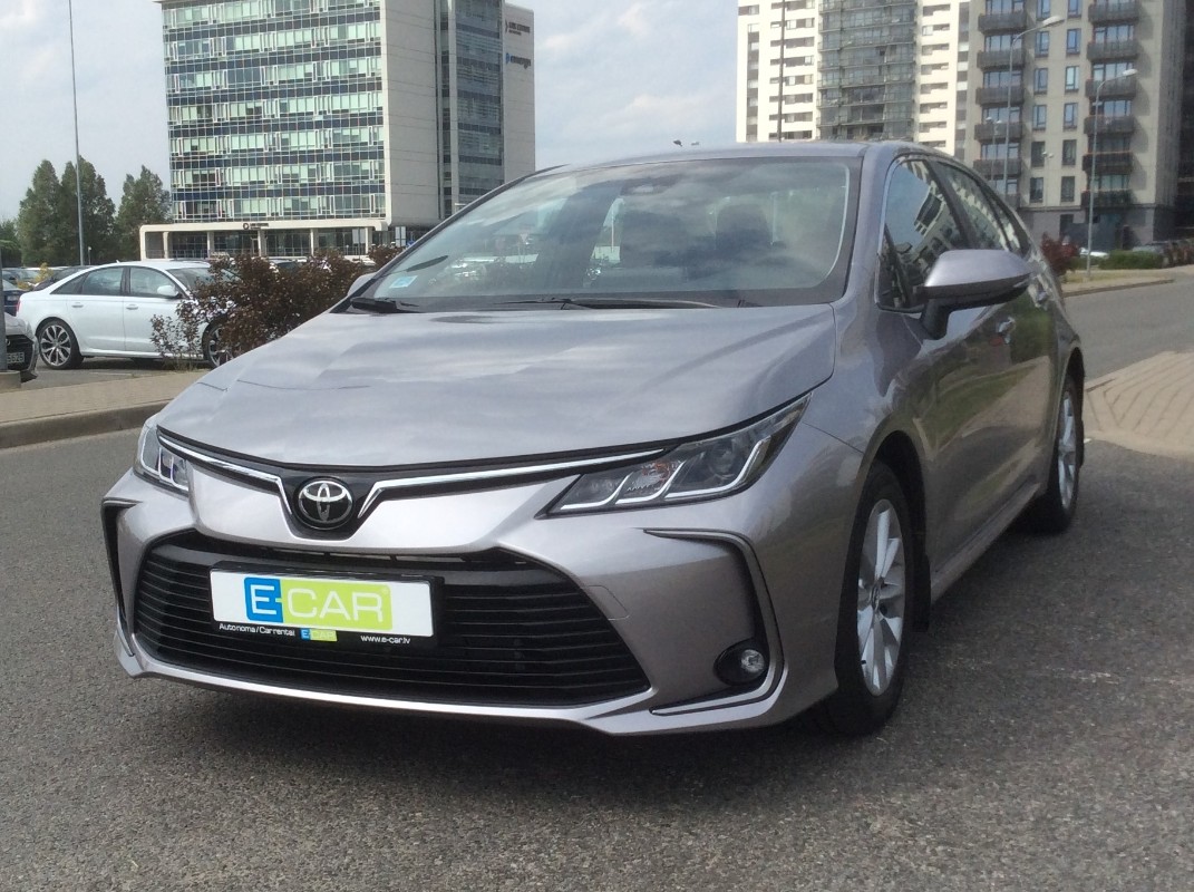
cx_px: 597
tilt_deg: -10.7
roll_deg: +2.1
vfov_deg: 44.1
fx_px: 1102
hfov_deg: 56.9
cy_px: 446
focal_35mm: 32
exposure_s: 1/1506
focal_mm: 3.3
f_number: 2.4
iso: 32
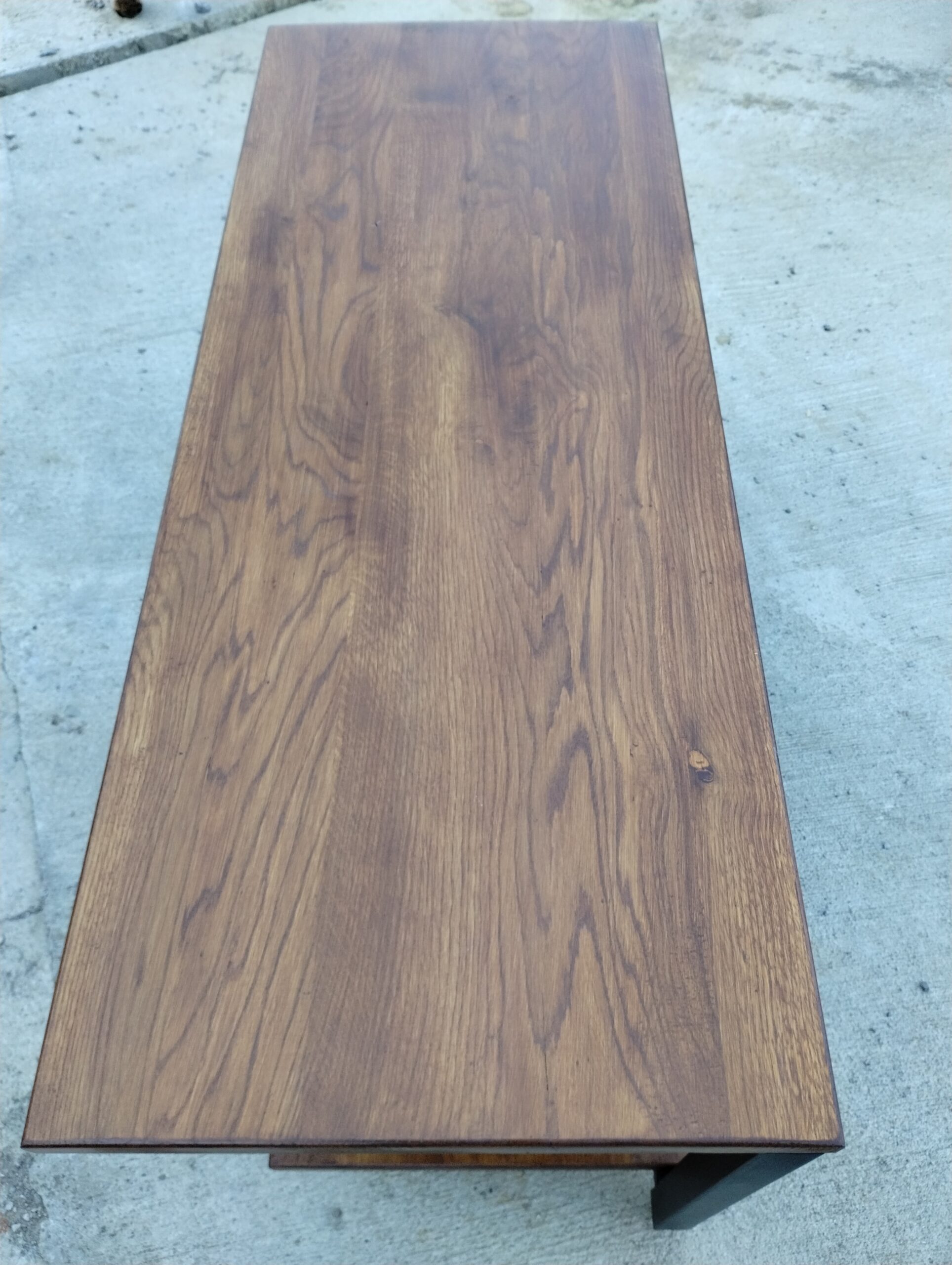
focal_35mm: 28
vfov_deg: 63.4
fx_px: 1024
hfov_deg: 49.9
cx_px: 476
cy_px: 632
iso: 303
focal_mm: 4.27
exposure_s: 1/100
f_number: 1.8
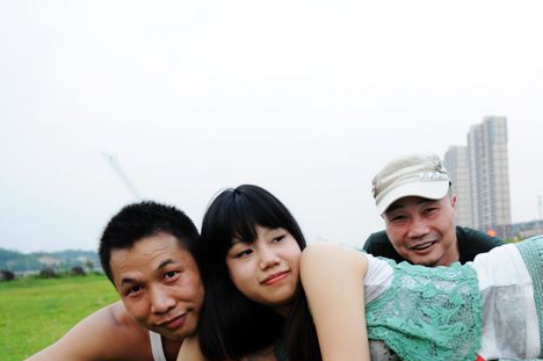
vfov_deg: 33.4
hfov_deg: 48.8
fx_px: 588
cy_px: 276
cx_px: 362
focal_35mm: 39
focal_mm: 24
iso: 200
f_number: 3.2
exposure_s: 1/20
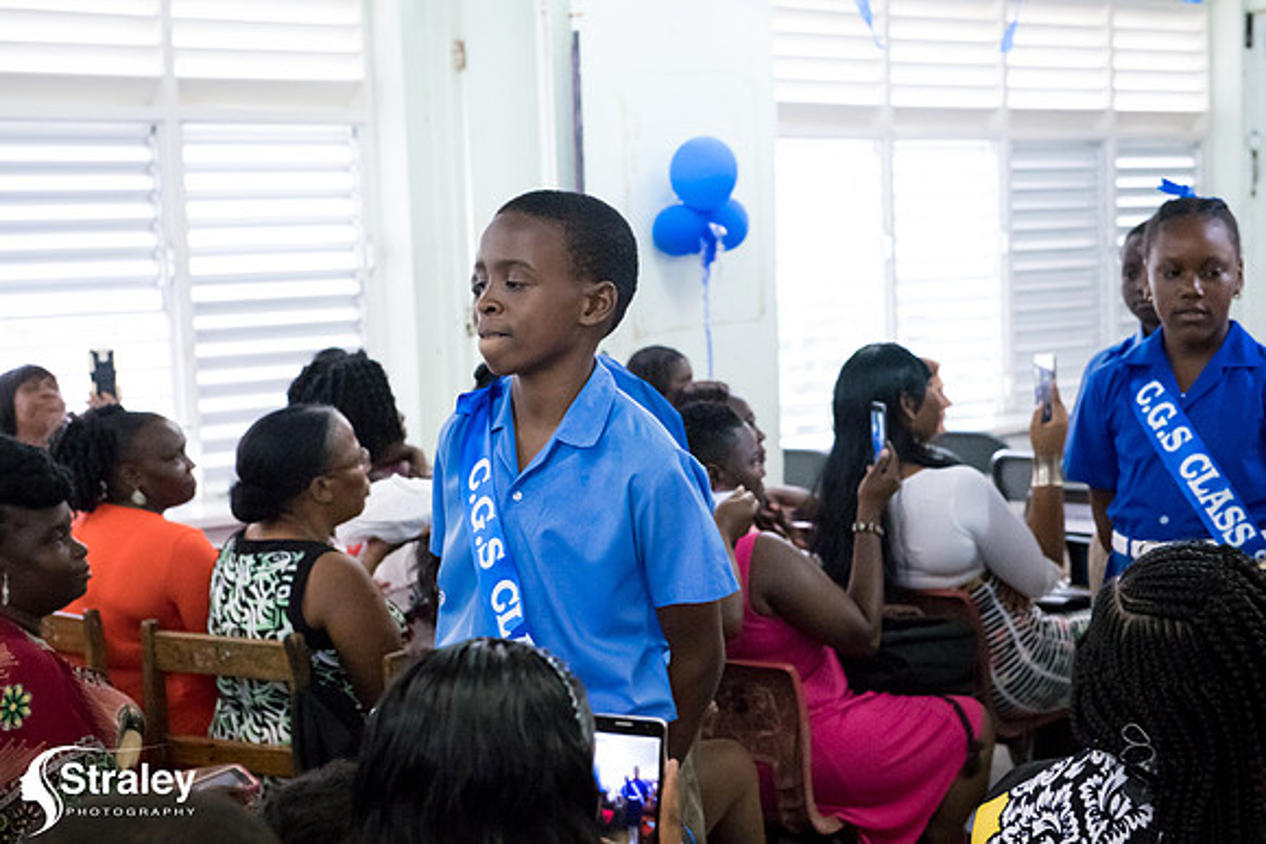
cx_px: 633
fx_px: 2321
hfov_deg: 30.5
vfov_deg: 20.6
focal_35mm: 66
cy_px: 422
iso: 25600
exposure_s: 1/200
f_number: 6.3
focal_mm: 66
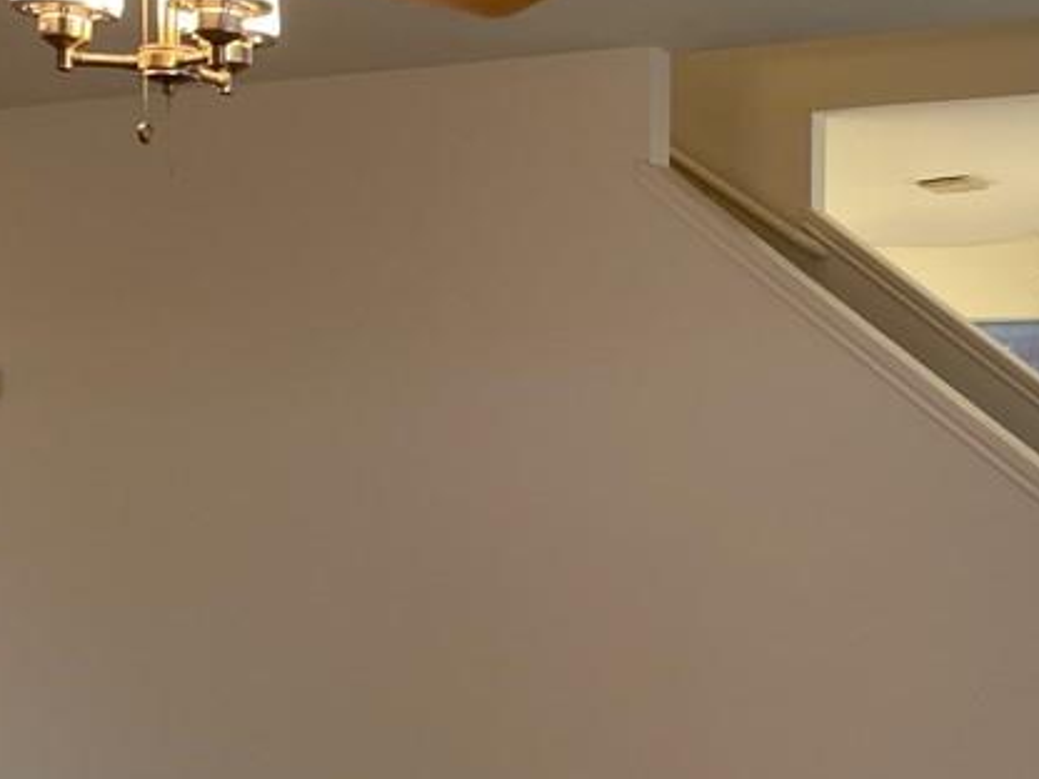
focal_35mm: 64
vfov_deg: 22.7
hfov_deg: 30.2
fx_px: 1921
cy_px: 567
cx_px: 609
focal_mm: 5.1
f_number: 1.6
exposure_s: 1/60
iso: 250
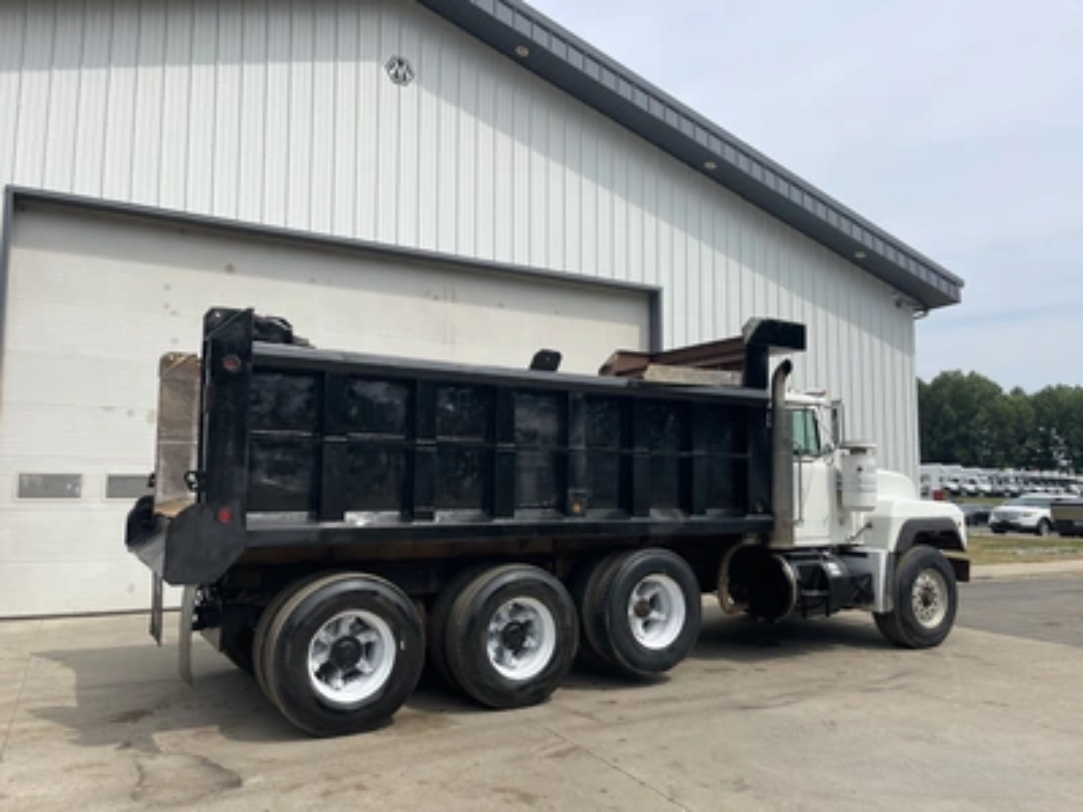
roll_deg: -0.9
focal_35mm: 25
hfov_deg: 69.4
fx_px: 782
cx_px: 542
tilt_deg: +4.8
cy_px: 406
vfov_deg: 54.9
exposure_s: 1/3448
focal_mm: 5.1
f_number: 1.6
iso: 32
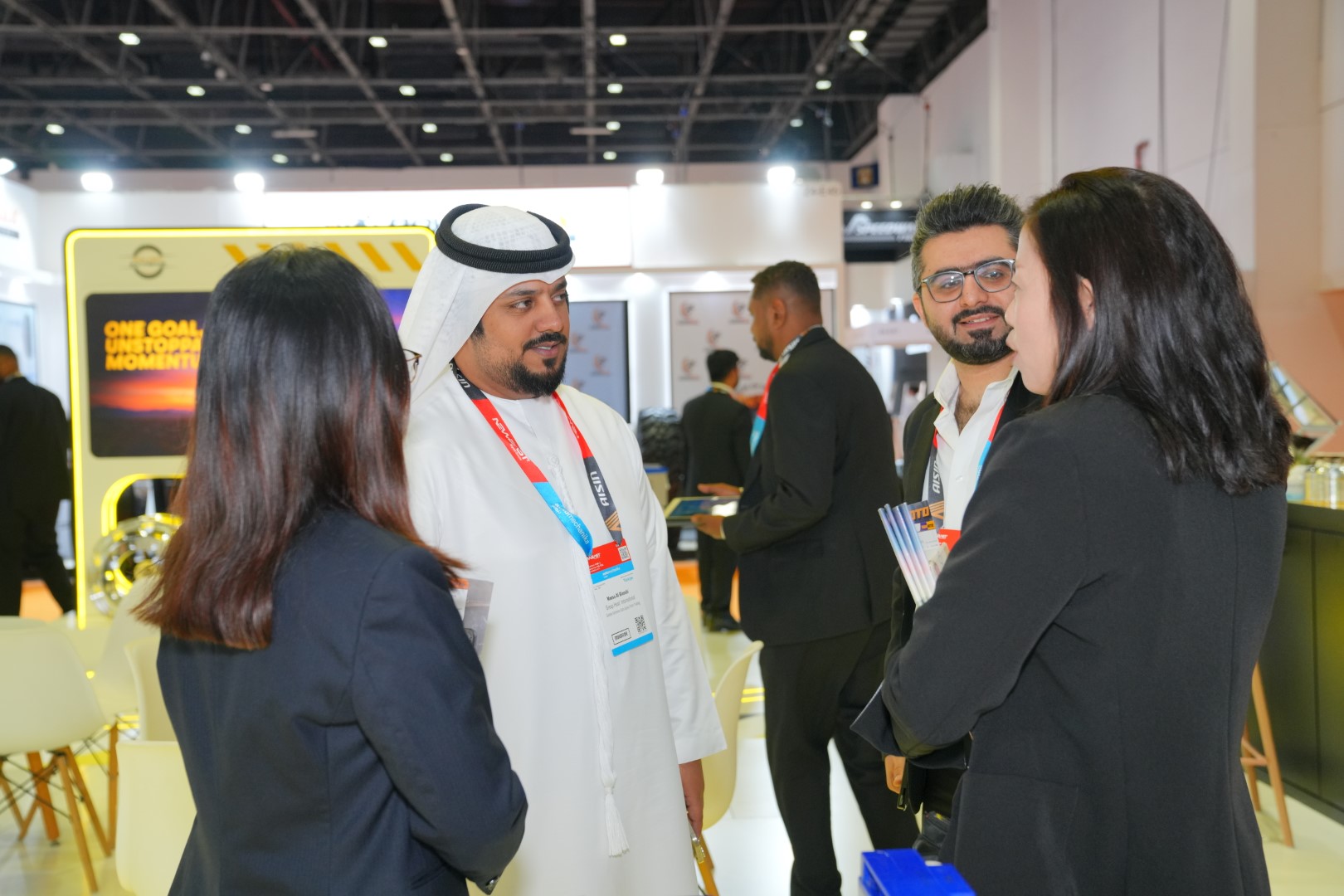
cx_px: 672
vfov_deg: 32.6
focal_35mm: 41
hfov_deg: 47.4
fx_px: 1531
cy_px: 448
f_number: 4
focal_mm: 41
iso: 1000
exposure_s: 1/160
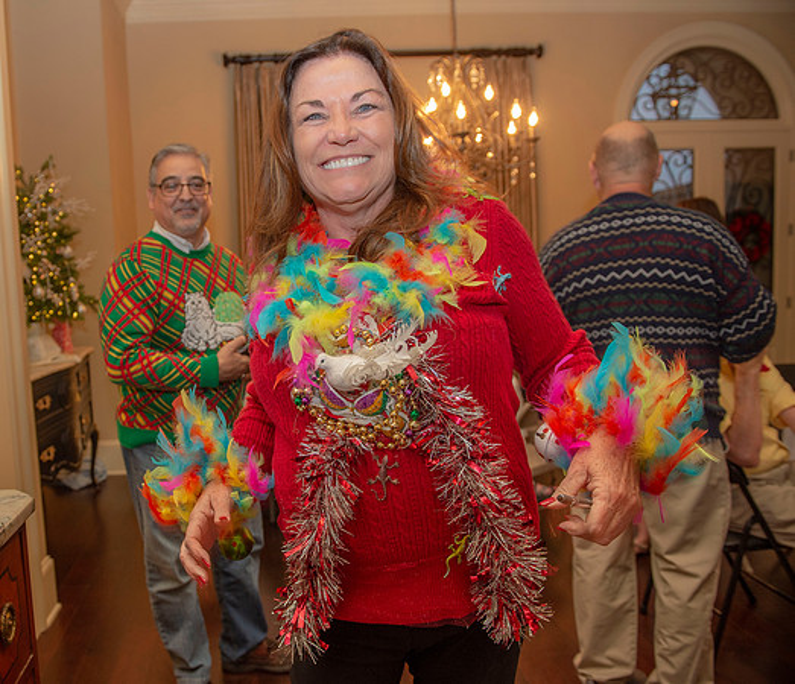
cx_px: 281
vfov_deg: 53.1
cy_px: 342
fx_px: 685
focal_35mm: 28
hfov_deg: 59.2
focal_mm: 24
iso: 800
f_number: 4
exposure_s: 1/60
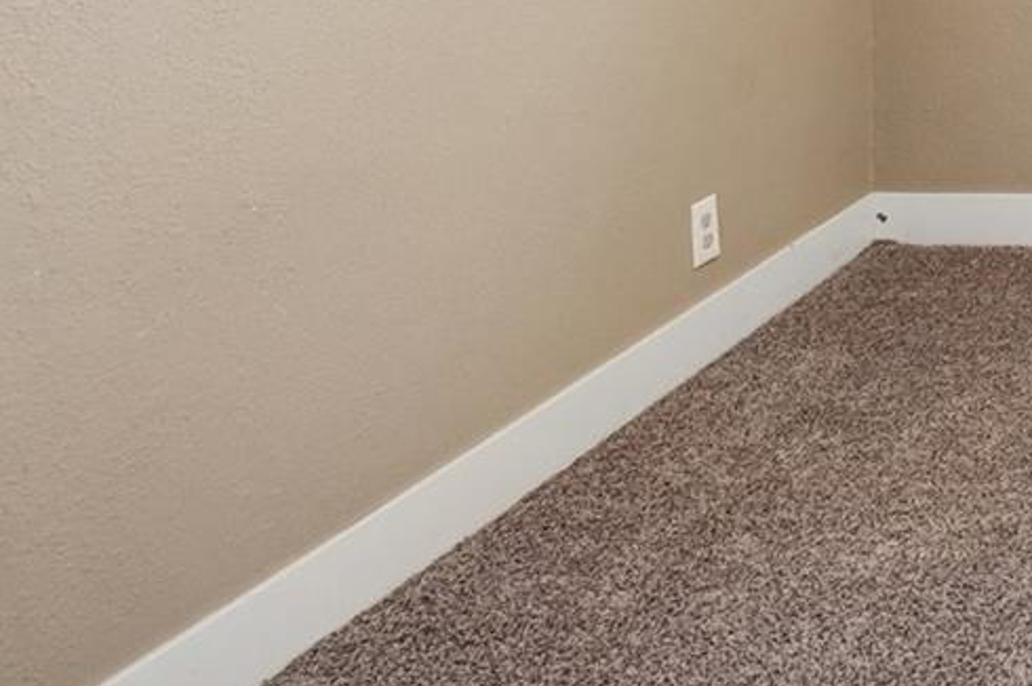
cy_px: -234
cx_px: 1584
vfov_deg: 23.8
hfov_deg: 27.0
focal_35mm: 49
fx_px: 1404
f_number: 8
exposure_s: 1/13
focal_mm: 10
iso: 400
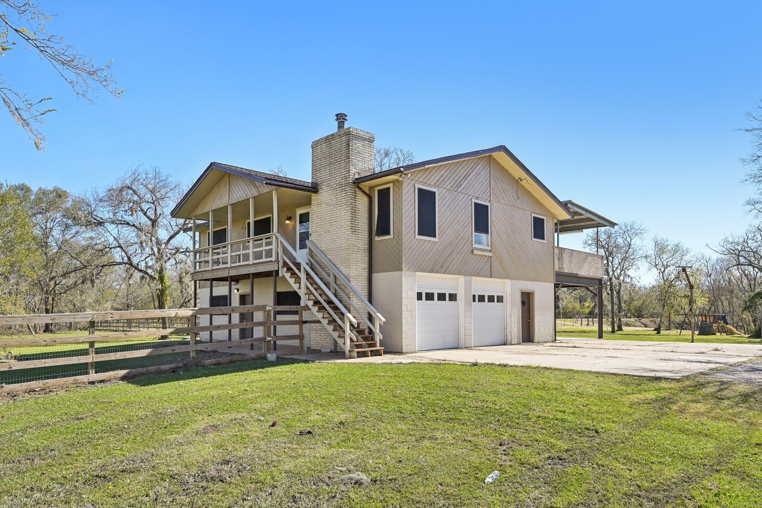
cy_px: 254
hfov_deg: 73.7
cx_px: 381
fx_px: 508
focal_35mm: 24
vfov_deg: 53.1
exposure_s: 1/800
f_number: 8
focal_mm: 24
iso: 400
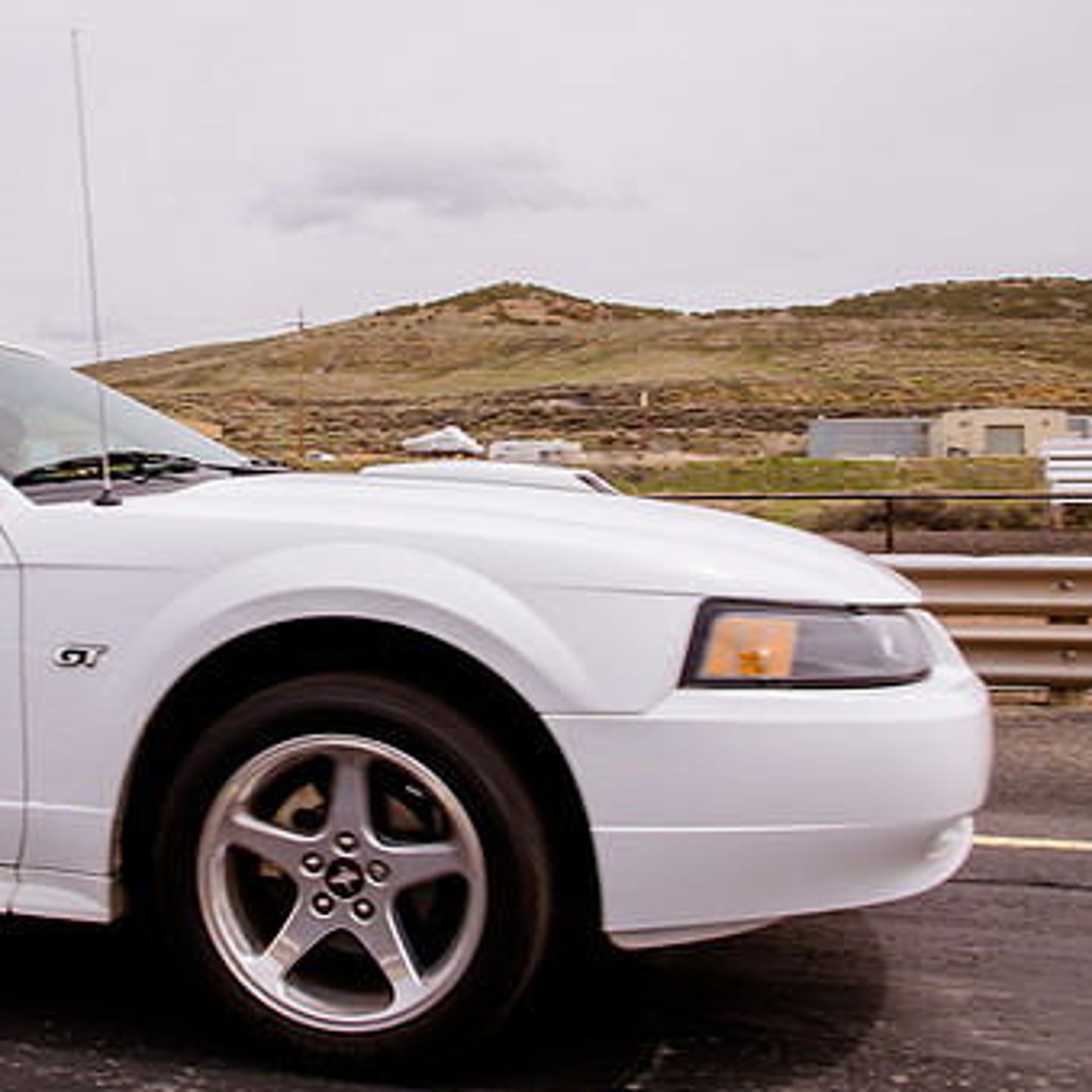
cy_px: 521
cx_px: 316
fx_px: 1356
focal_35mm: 38
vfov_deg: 43.8
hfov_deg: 42.9
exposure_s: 1/320
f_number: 13
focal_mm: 24
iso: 200
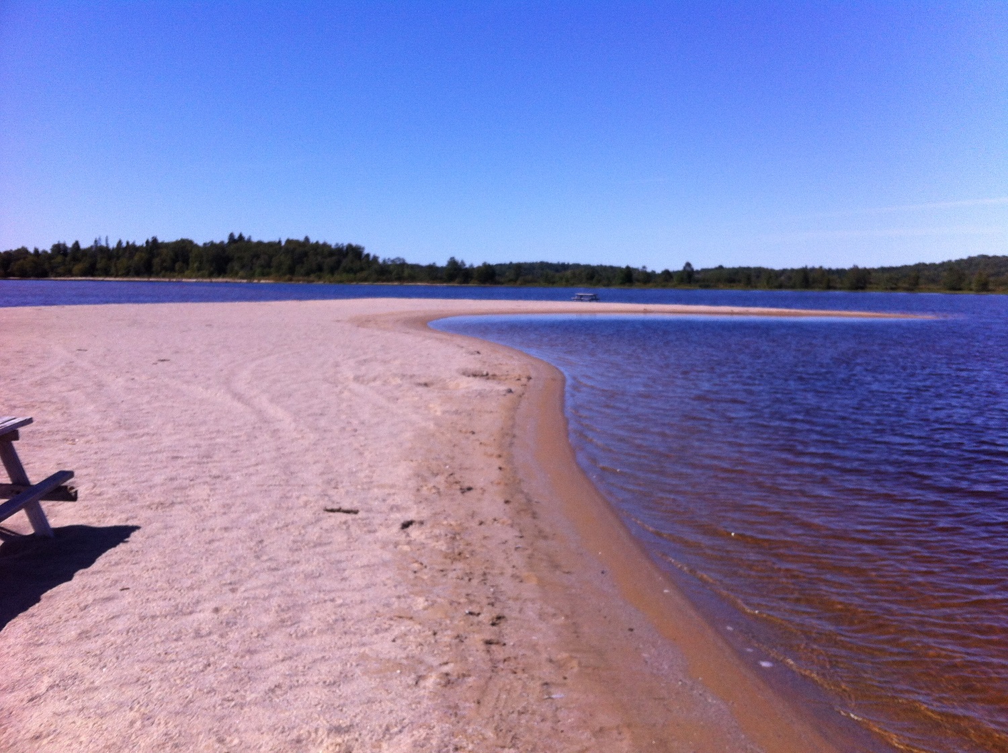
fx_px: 1018
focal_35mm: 35
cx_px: 504
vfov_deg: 40.6
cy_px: 376
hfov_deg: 52.7
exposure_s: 1/1885
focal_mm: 3.85
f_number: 2.8
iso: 80
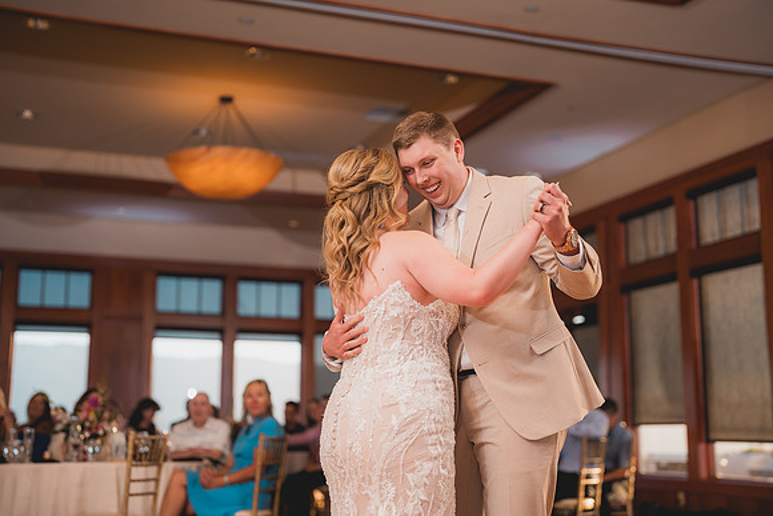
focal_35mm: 50
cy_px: 258
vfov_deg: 27.0
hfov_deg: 39.6
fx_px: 1074
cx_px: 386
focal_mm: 50
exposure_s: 1/250
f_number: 1.8
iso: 125
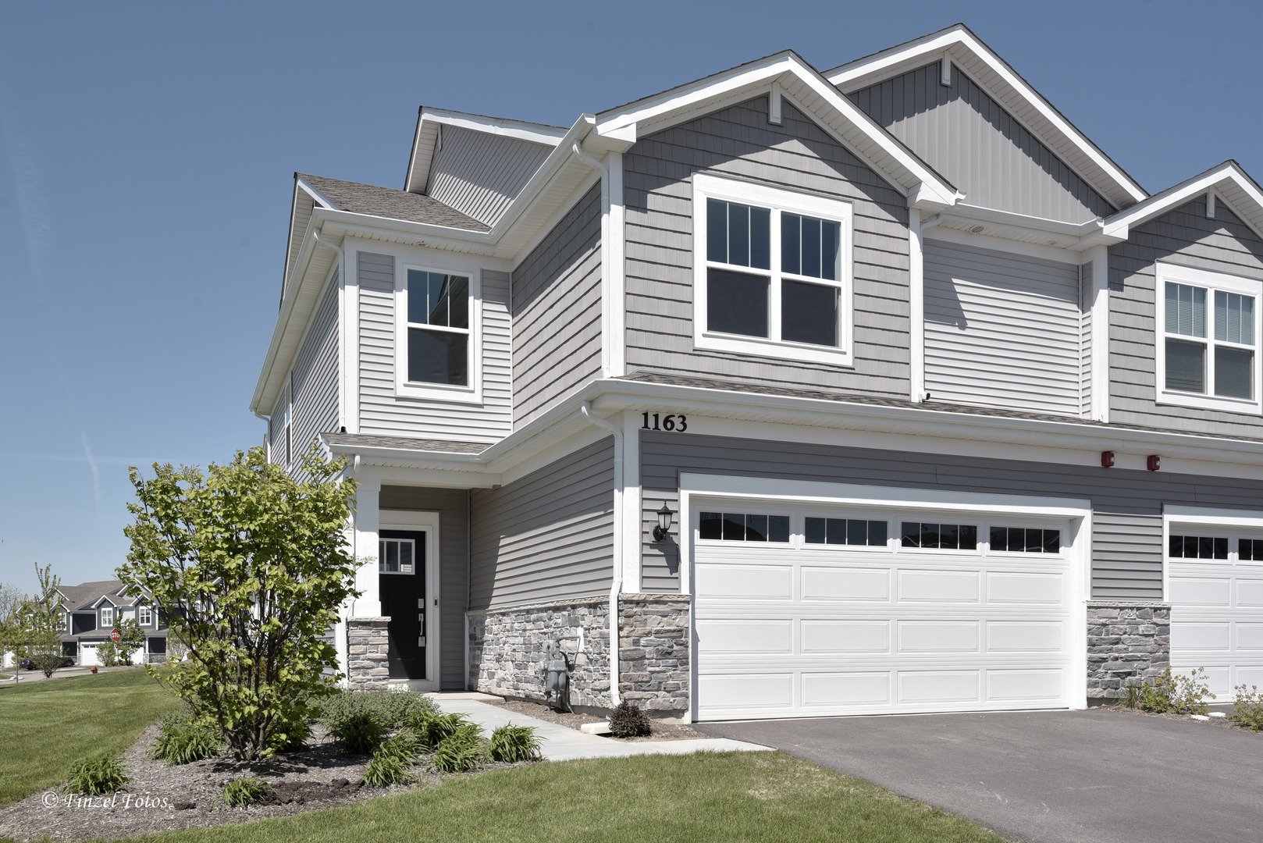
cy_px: 422
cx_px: 632
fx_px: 1018
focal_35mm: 29
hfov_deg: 63.6
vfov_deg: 45.0
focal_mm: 29
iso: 200
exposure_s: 1/320
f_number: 11
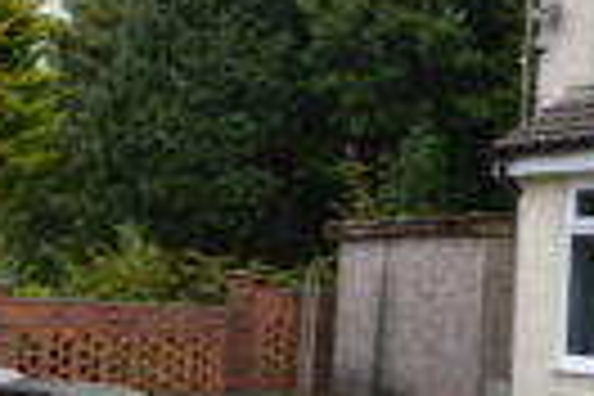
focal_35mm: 54
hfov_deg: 35.3
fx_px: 891
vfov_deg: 25.1
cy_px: 182
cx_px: 504
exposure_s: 1/125
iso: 100
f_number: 5.6
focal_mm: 10
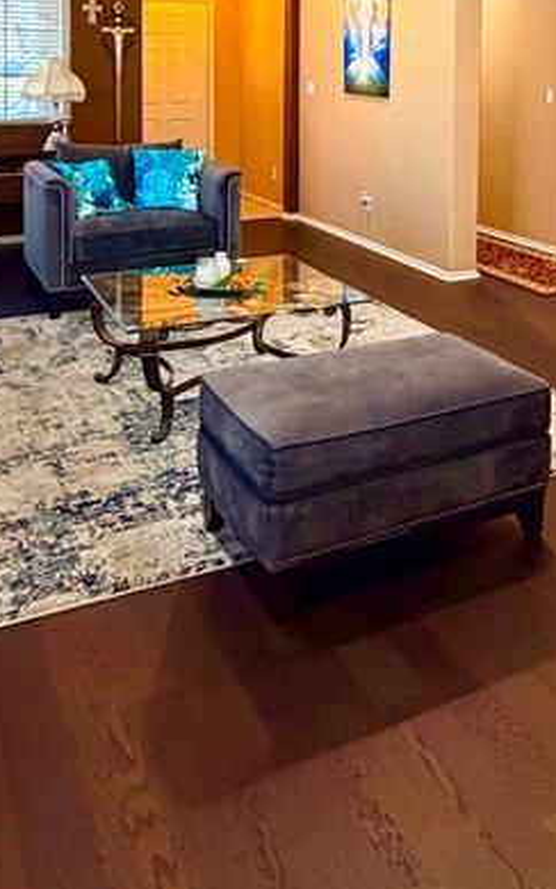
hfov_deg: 31.8
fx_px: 945
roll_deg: -0.7
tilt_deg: -3.1
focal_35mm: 39
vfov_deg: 46.4
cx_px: 458
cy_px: 121
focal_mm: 2.22
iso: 400
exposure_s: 1/60
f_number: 2.2
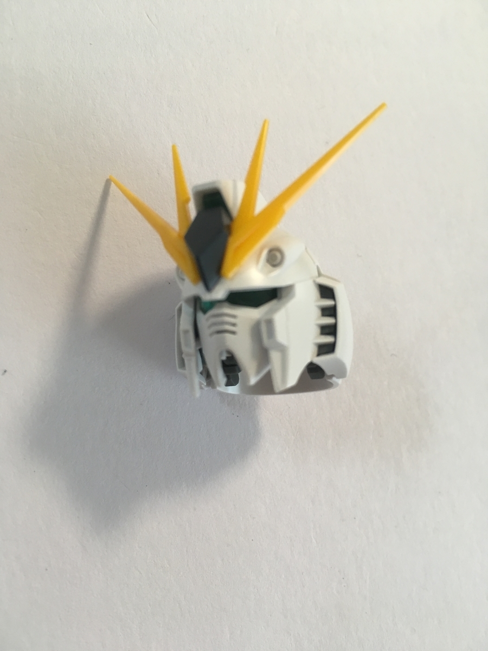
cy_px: 326
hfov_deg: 48.2
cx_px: 244
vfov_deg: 61.7
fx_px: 545
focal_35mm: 29
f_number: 2.2
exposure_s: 1/30
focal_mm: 4.15
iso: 80
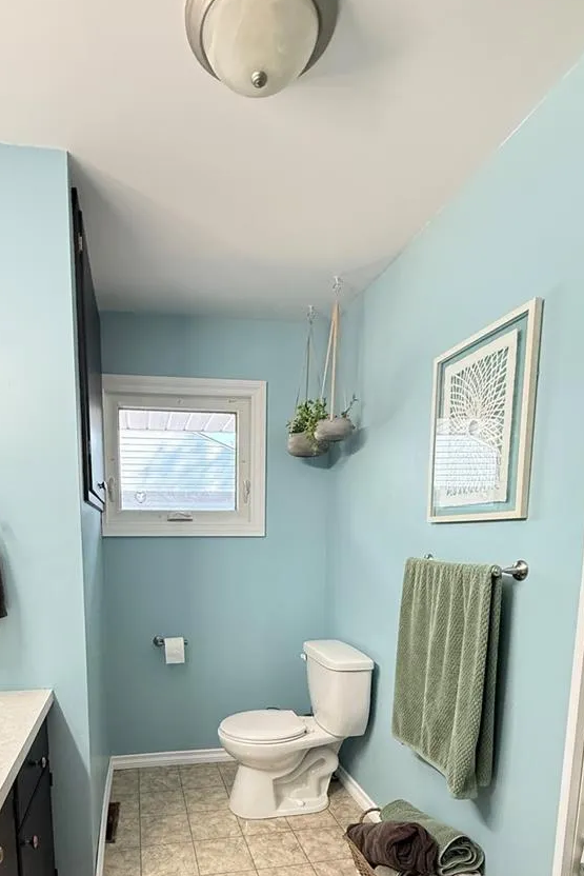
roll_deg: -0.3
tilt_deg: -8.5
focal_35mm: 21
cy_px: 608
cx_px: 220
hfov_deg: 58.8
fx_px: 511
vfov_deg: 77.6
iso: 640
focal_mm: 2.22
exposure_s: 1/120
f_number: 2.2
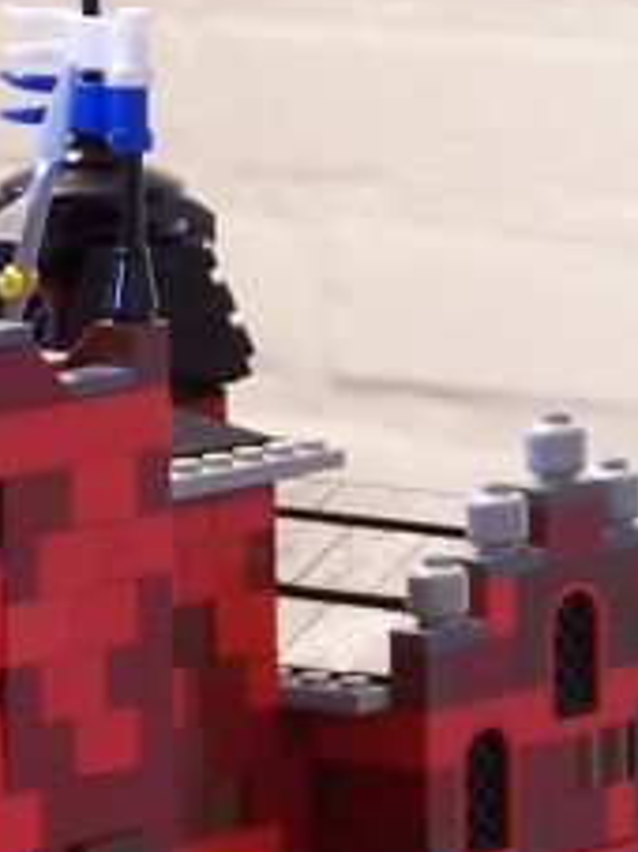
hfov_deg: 3.1
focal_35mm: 474
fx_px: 11659
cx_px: -368
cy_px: 548
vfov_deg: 4.2
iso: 80
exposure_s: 1/2
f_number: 3.2
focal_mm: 17.5
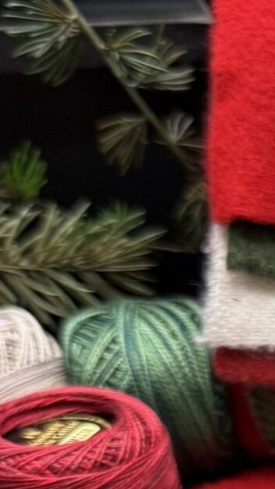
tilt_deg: -35.0
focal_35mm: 107
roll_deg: -0.4
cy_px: 666
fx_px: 1387
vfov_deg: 18.4
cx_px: 574
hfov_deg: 10.3
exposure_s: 1/60
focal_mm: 6.76
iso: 160
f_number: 1.78
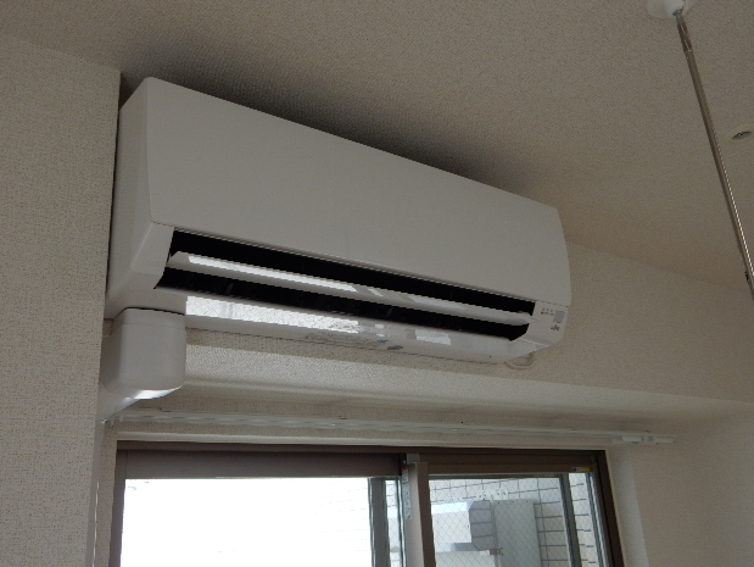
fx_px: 676
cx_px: 376
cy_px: 291
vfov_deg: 45.5
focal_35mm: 31
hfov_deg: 58.3
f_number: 4
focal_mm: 5.4
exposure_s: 1/100
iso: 125
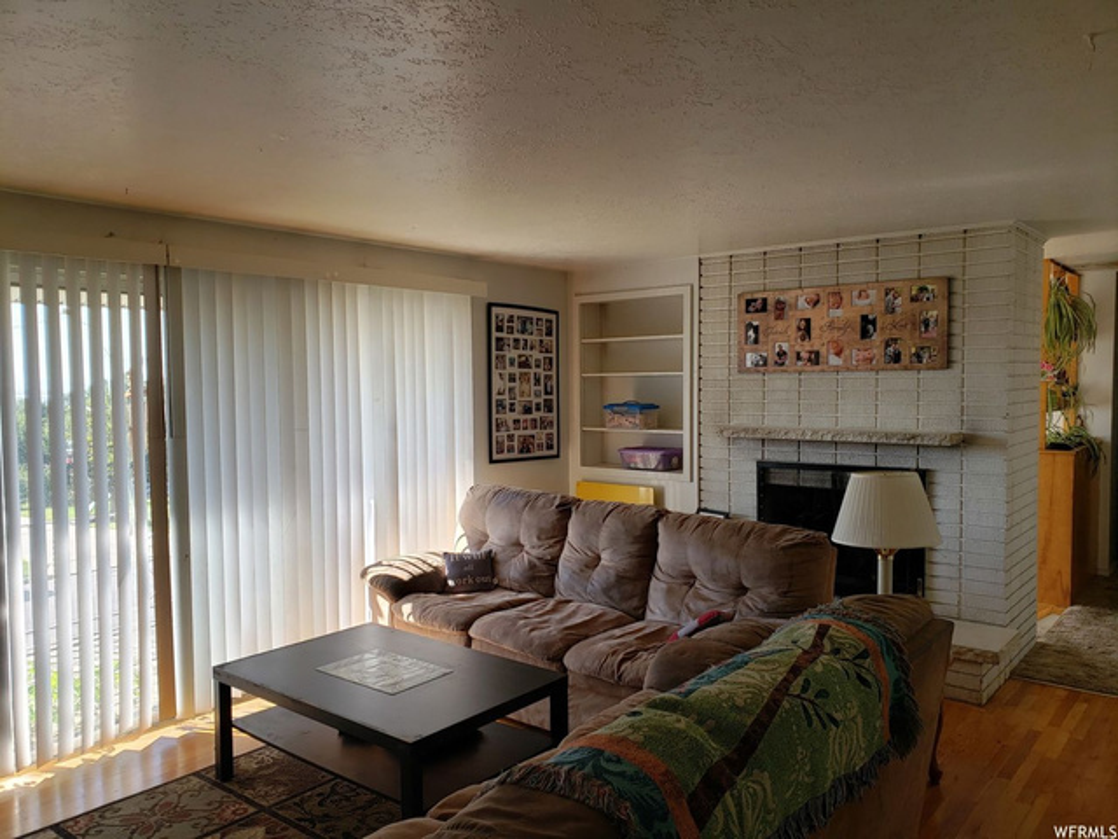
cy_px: 420
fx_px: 840
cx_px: 559
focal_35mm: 26
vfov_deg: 53.1
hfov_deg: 67.3
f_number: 2.4
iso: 50
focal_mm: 4.3
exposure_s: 1/112
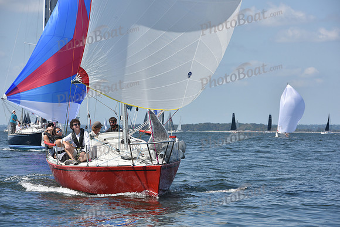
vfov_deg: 9.2
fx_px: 1417
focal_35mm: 150
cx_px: 170
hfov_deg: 13.7
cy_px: 114
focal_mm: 150
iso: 320
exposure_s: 1/1250
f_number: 9
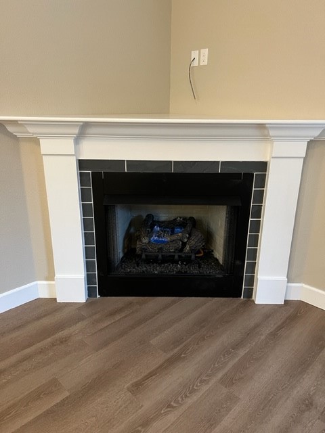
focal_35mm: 26
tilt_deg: -18.3
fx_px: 325
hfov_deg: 53.1
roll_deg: -0.4
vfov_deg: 67.3
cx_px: 162
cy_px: 216
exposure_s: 1/60
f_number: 1.5
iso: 400
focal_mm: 5.7
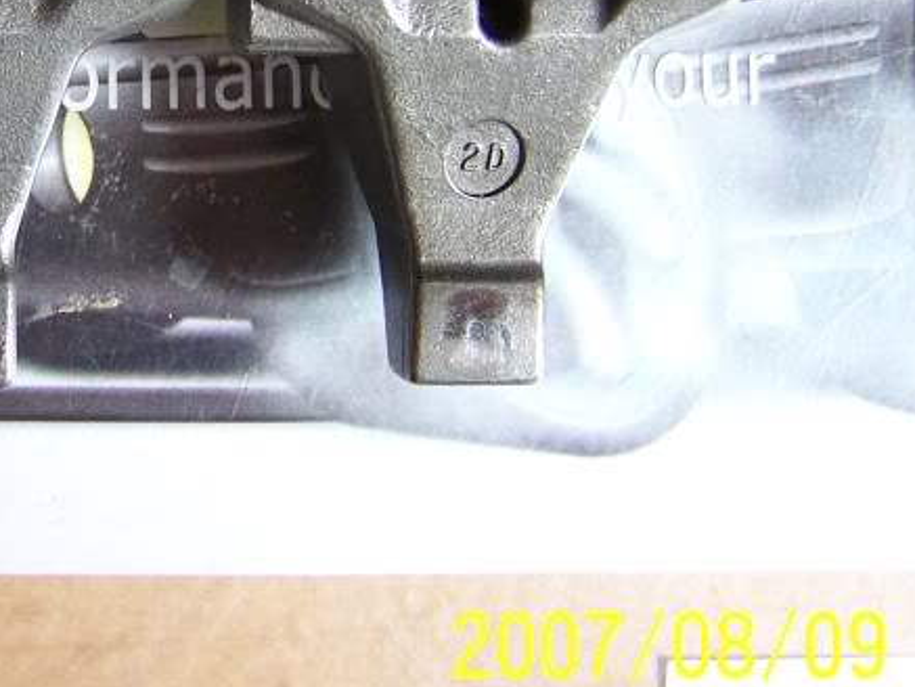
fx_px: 2353
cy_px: 54
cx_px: -69
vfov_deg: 16.4
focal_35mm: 89
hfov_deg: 21.0
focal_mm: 6.3
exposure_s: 1/30
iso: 125
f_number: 2.8
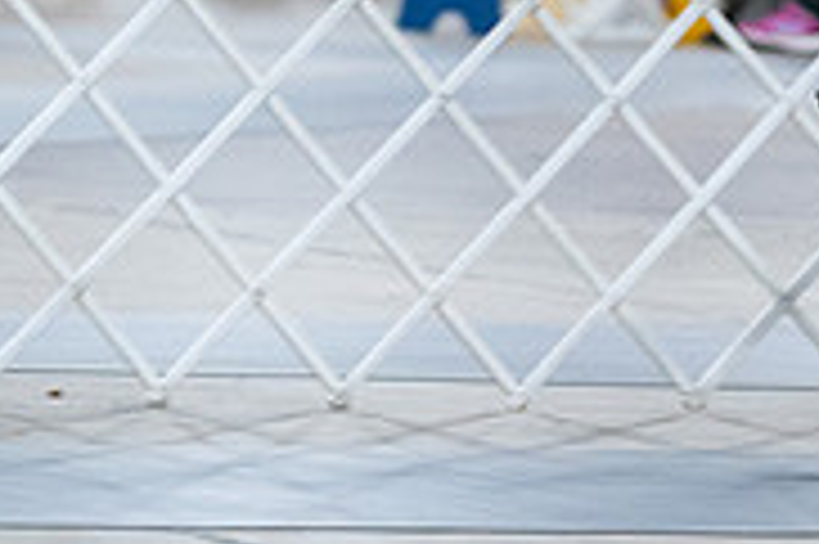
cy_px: -11
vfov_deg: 3.0
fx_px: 10296
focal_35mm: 453
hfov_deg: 4.5
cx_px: 1004
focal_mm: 142
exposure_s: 1/200
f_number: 3.5
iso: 6400
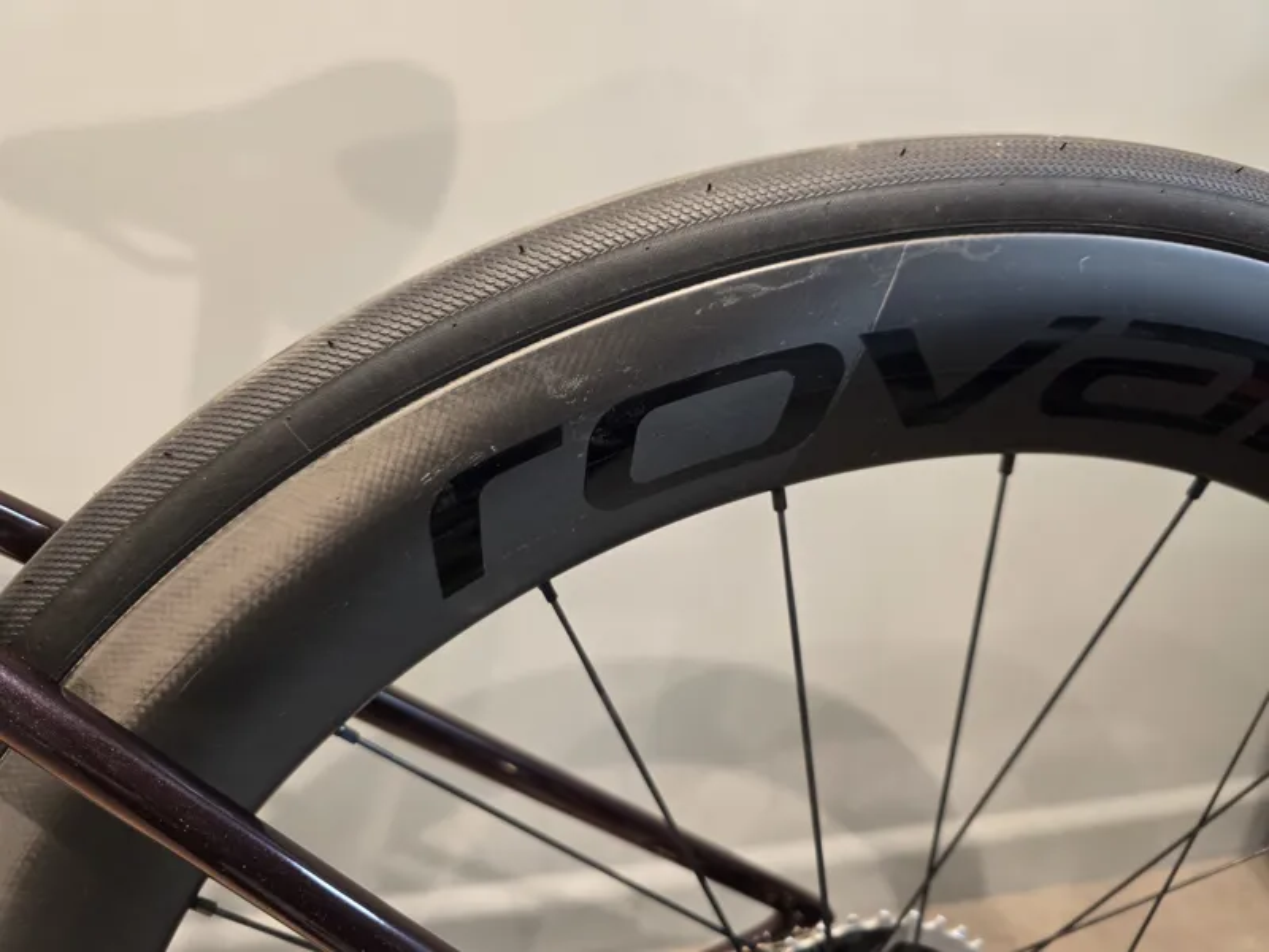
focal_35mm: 23
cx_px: 634
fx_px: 843
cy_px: 476
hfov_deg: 73.9
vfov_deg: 58.9
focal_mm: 6.3
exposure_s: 1/50
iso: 200
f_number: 1.7
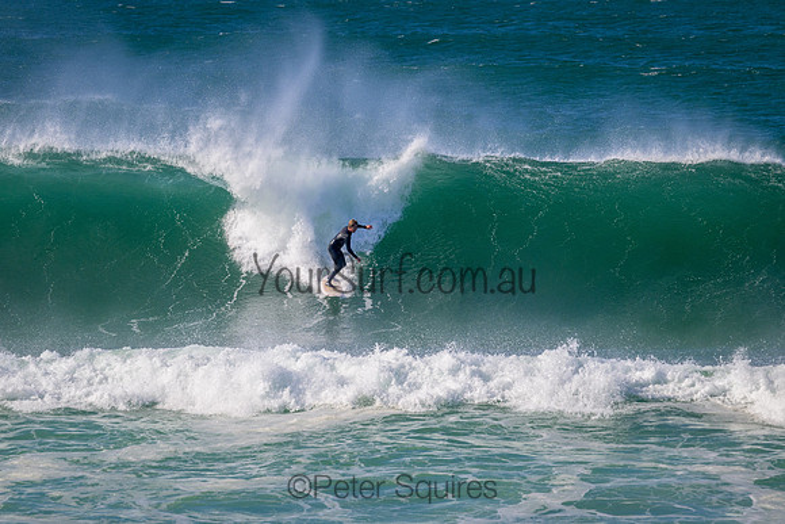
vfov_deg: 2.9
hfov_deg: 4.3
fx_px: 10469
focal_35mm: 480
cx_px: 392
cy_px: 262
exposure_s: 1/2000
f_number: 11
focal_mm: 480
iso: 1100
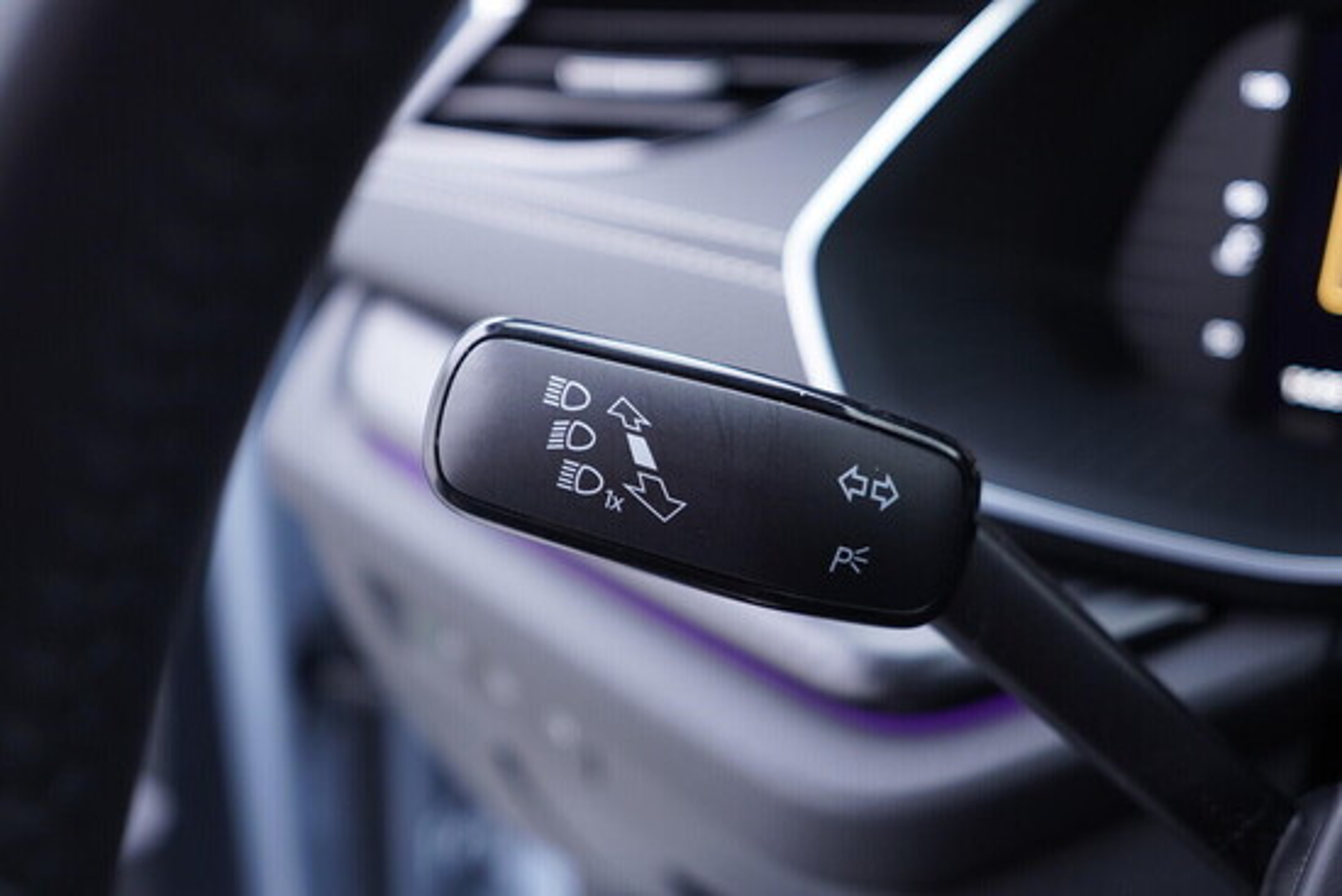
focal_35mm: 36
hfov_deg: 53.1
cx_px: 671
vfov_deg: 36.9
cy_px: 448
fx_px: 1342
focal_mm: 24
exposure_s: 1/40
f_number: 2.8
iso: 320
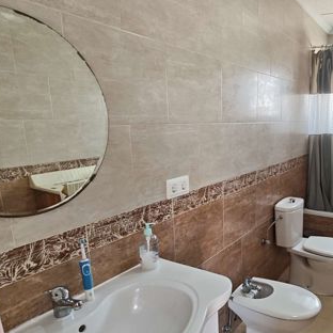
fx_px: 305
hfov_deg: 54.6
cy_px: 197
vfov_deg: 56.9
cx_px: 249
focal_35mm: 28
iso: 125
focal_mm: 2.16
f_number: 2.2
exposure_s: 1/50
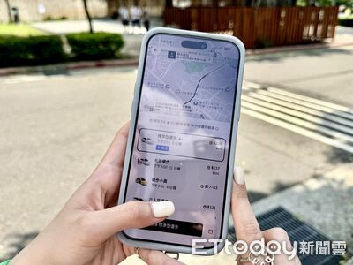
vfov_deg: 56.8
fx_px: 245
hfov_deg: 71.6
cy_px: 132
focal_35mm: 24
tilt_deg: -22.2
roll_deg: +0.4
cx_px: 176
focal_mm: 6.76
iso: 80
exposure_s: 1/2710
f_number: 1.78
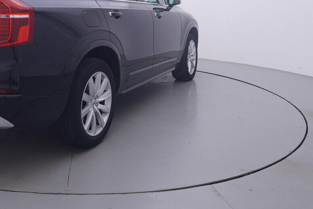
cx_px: 81
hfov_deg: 45.0
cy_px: 21
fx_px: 365
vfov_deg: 30.5
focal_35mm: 42
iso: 200
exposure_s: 1/80
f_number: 5
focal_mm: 15
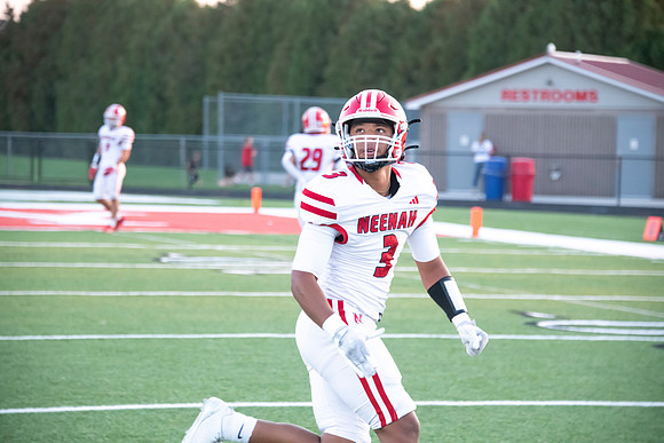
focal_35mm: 150
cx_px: 332
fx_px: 2767
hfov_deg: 13.7
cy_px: 222
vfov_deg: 9.2
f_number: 5.6
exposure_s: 1/800
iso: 4000
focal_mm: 150
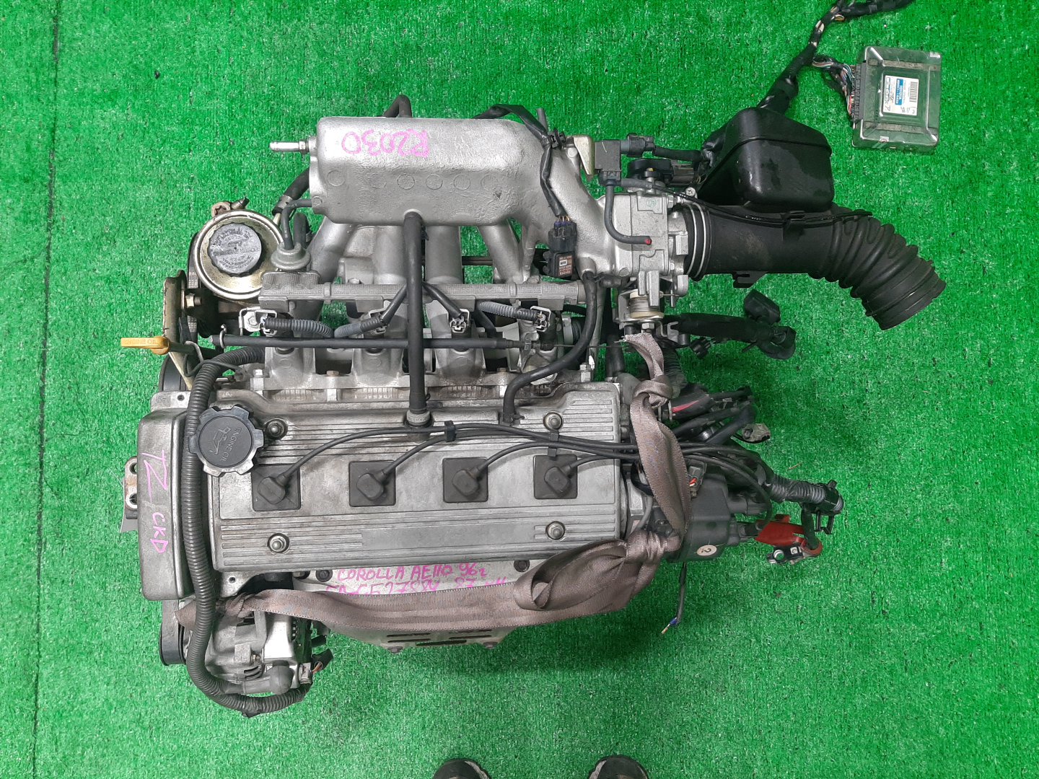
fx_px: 780
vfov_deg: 53.1
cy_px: 390
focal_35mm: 26
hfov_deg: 67.3
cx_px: 520
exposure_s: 1/50
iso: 153
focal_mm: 3.93
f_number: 1.7
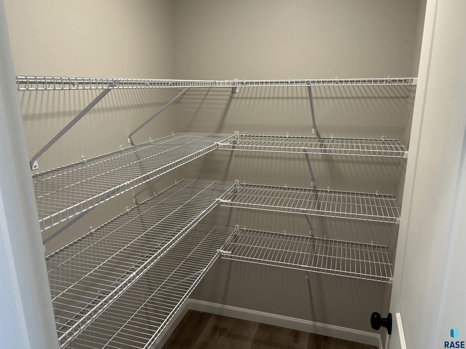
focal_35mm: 26
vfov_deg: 53.1
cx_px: 233
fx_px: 350
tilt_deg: -13.9
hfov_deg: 67.3
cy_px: 174
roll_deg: +0.9
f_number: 1.5
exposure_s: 1/60
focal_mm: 5.7
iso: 64
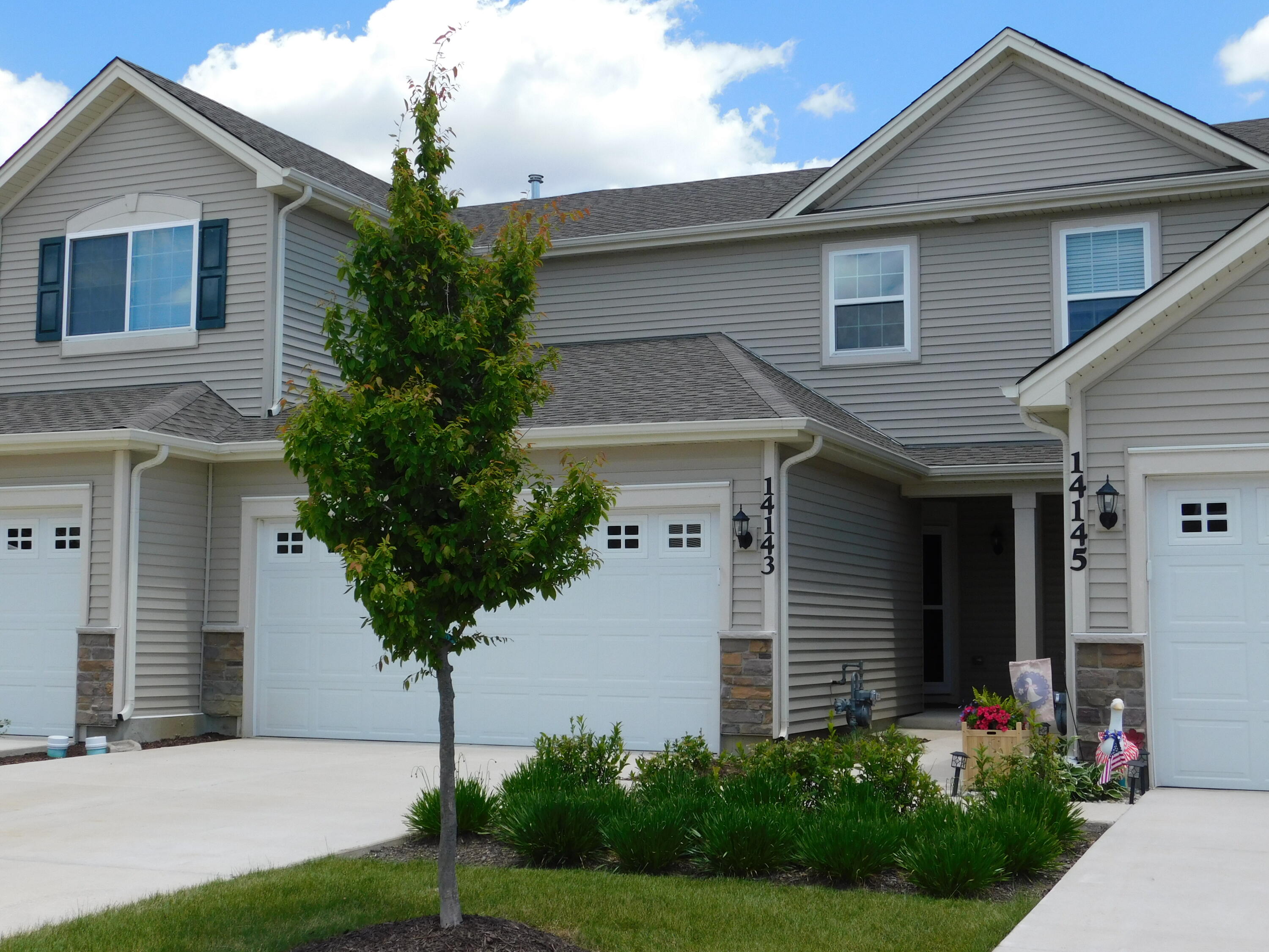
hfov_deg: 42.1
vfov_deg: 32.2
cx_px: 634
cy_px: 476
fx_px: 1650
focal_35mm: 45
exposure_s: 1/800
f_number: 3.7
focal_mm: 8
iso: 125
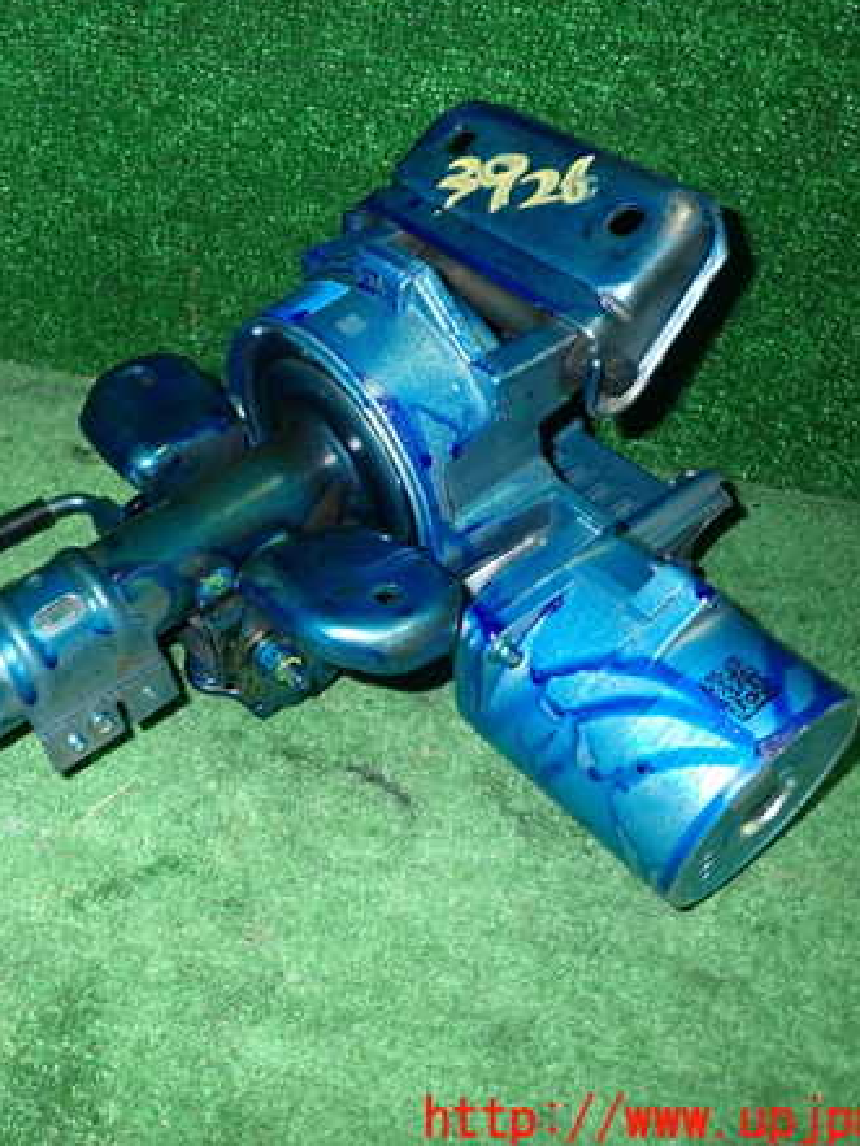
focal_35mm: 34
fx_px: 1126
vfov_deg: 53.9
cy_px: 569
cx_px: 231
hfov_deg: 40.8
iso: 800
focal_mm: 4.5
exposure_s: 1/30
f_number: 5.6
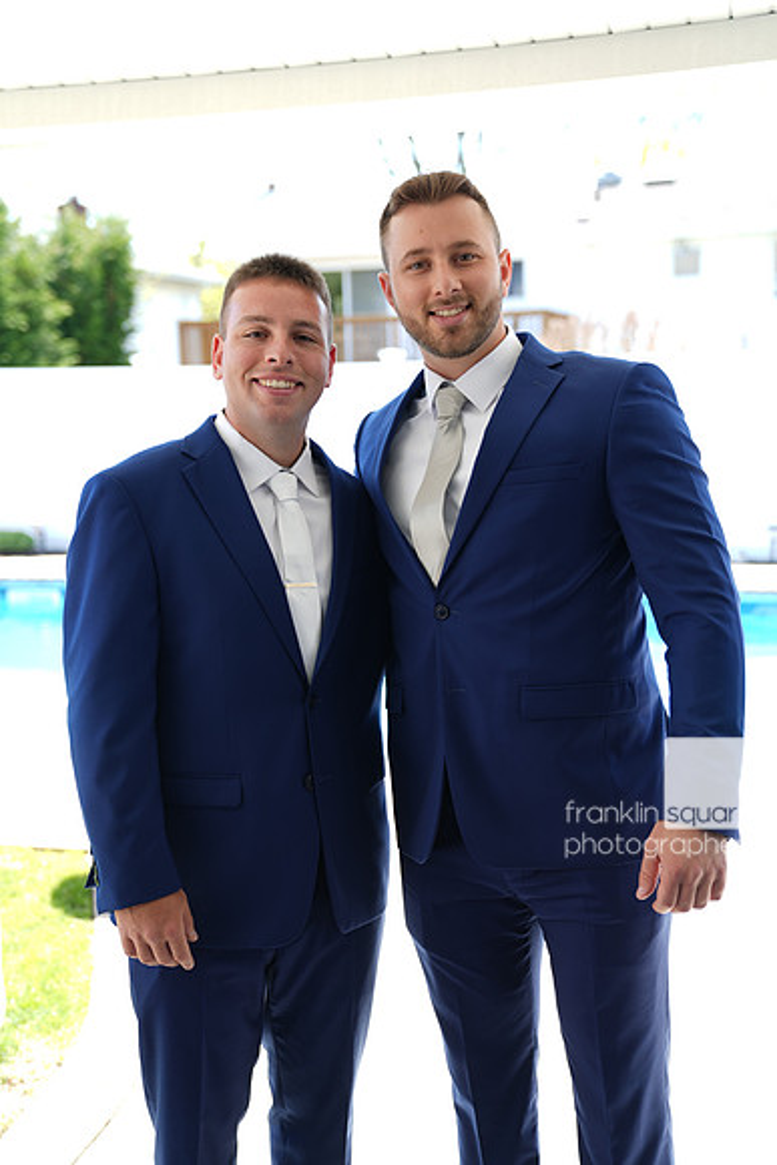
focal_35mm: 44
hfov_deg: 30.5
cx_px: 388
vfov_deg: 44.5
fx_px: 1424
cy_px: 582
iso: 50
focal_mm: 44
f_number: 2.8
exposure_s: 1/100
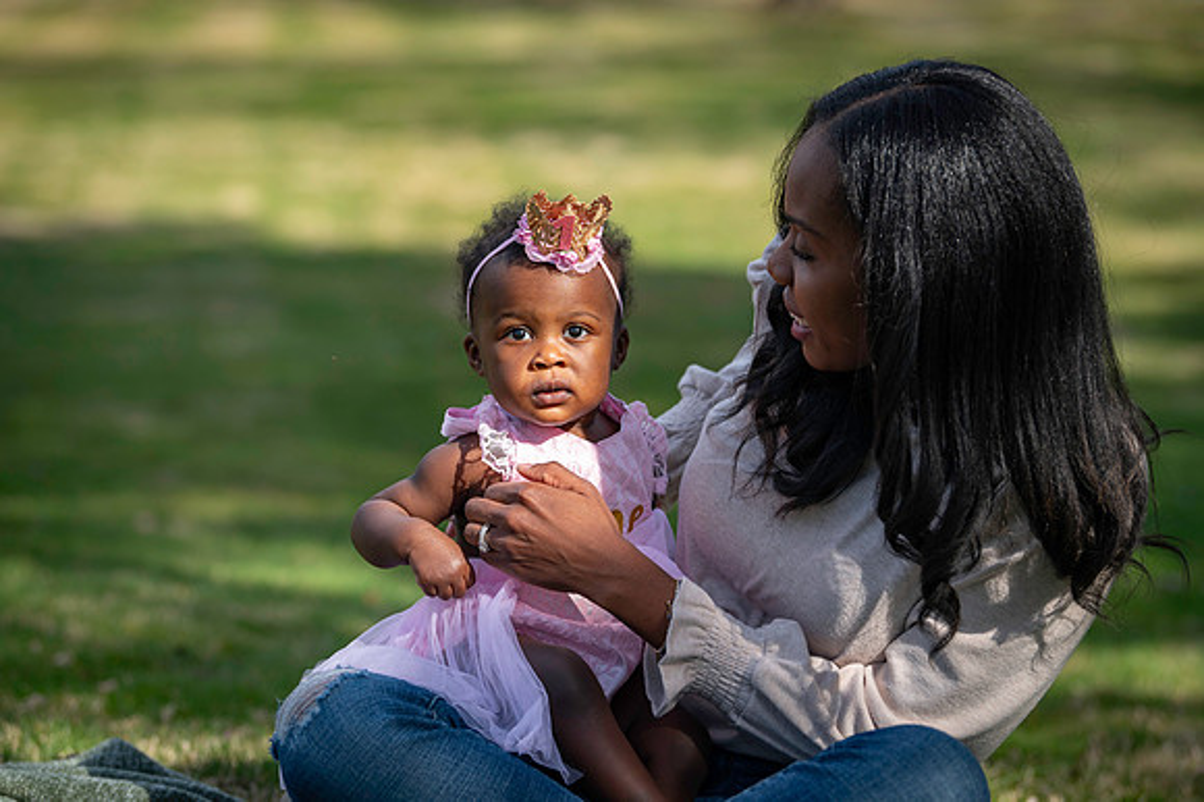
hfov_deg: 17.1
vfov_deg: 11.4
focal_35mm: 120
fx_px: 4011
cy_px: 401
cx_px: 602
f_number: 4
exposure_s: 1/1250
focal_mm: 120
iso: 250
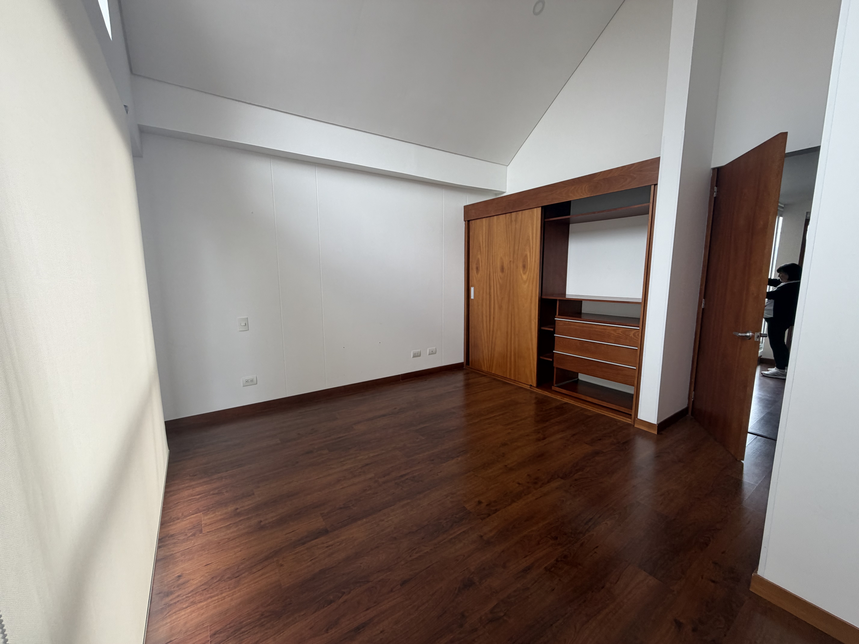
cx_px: 430
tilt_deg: -7.8
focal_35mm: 14
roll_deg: +1.2
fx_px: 347
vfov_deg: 85.7
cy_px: 322
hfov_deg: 102.1
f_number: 2.2
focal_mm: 2.22
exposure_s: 1/121
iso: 80
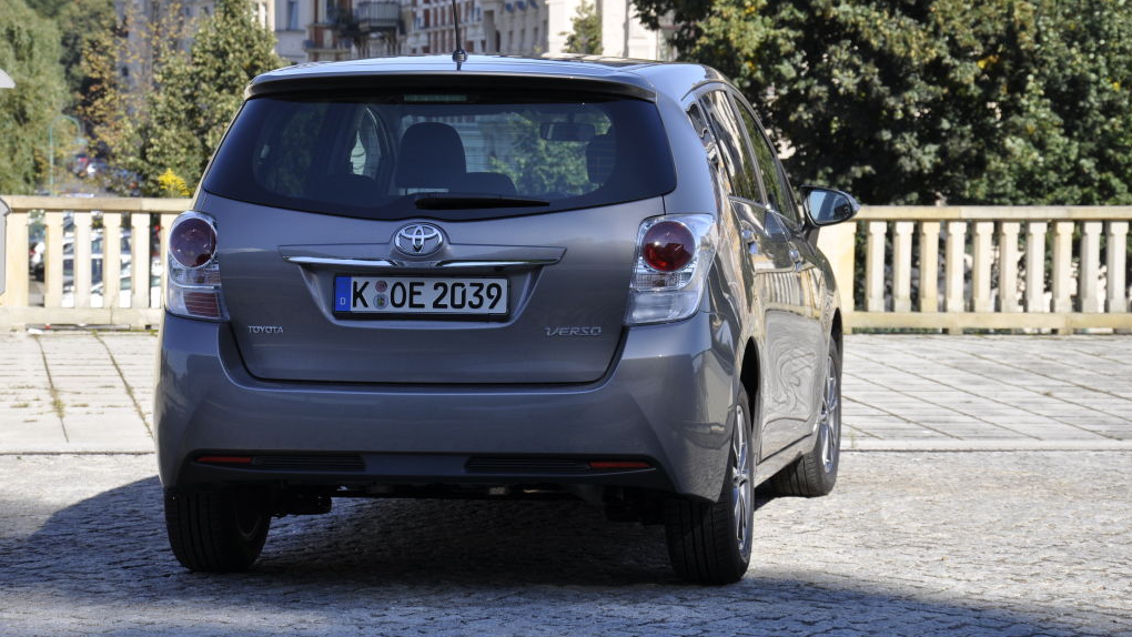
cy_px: 311
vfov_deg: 9.6
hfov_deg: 17.0
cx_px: 567
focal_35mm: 126
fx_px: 3782
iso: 200
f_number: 8
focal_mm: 80
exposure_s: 1/250
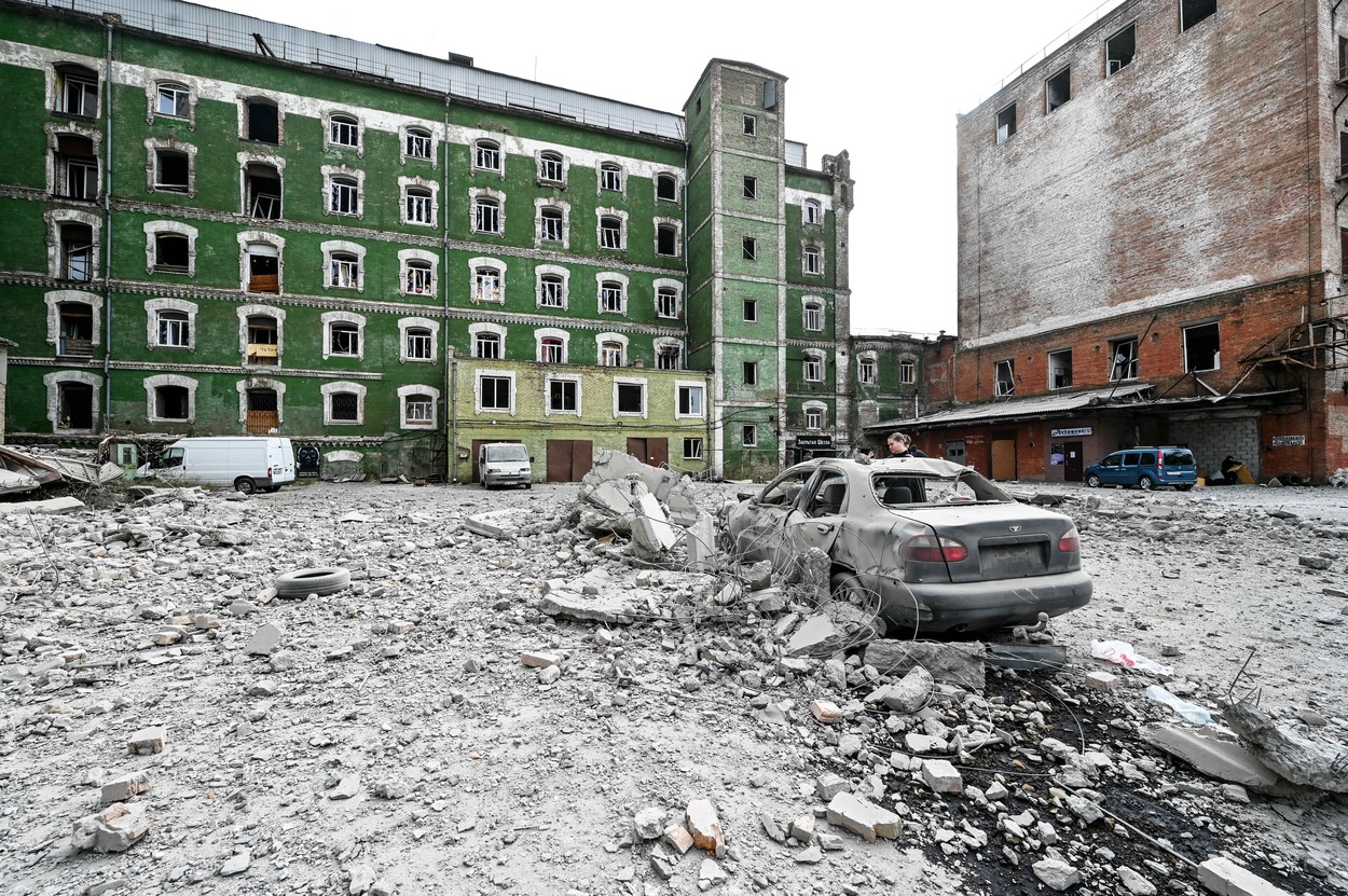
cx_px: 674
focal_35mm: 14
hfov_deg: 104.3
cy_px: 448
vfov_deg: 81.1
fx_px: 524
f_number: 7.1
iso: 160
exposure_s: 1/320
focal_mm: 14
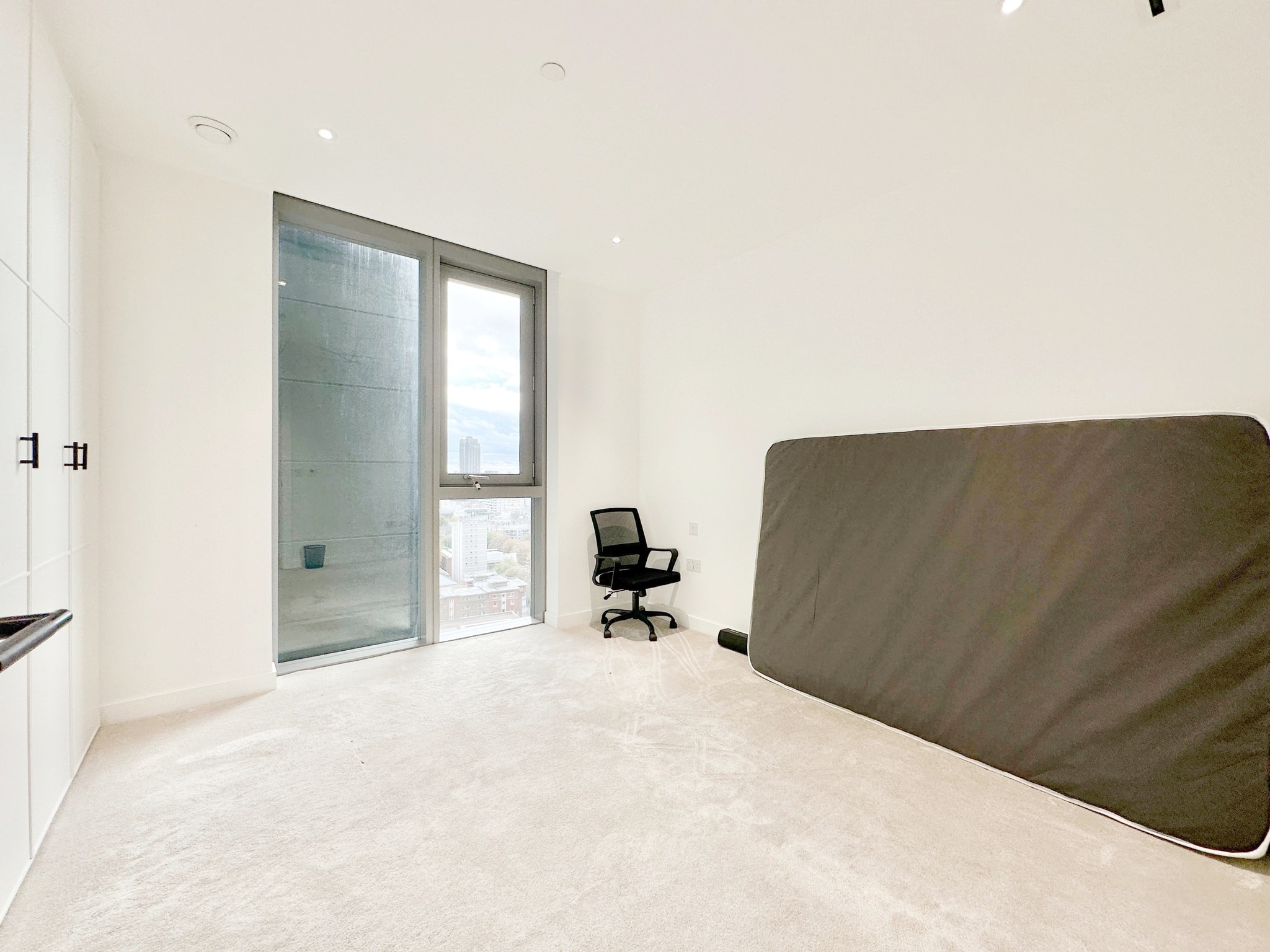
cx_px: 635
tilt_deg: +0.7
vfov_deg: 85.7
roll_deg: -0.8
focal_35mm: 14
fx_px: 514
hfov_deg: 102.1
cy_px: 476
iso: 80
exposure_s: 1/100
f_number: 2.2
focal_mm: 2.22
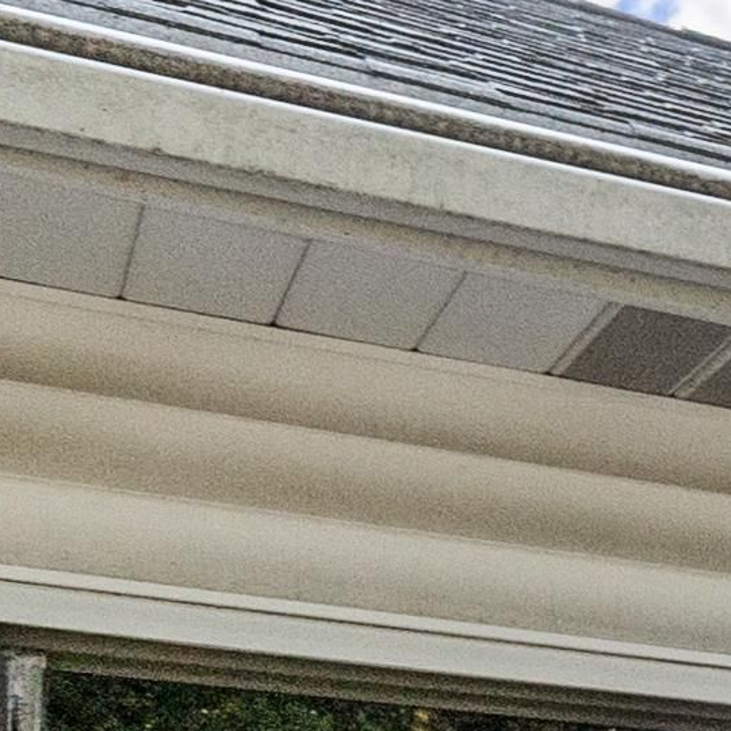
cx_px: 2541
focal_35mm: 93
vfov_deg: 16.8
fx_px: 2222
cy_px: 1125
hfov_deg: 9.7
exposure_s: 1/125
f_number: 8
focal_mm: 10
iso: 500
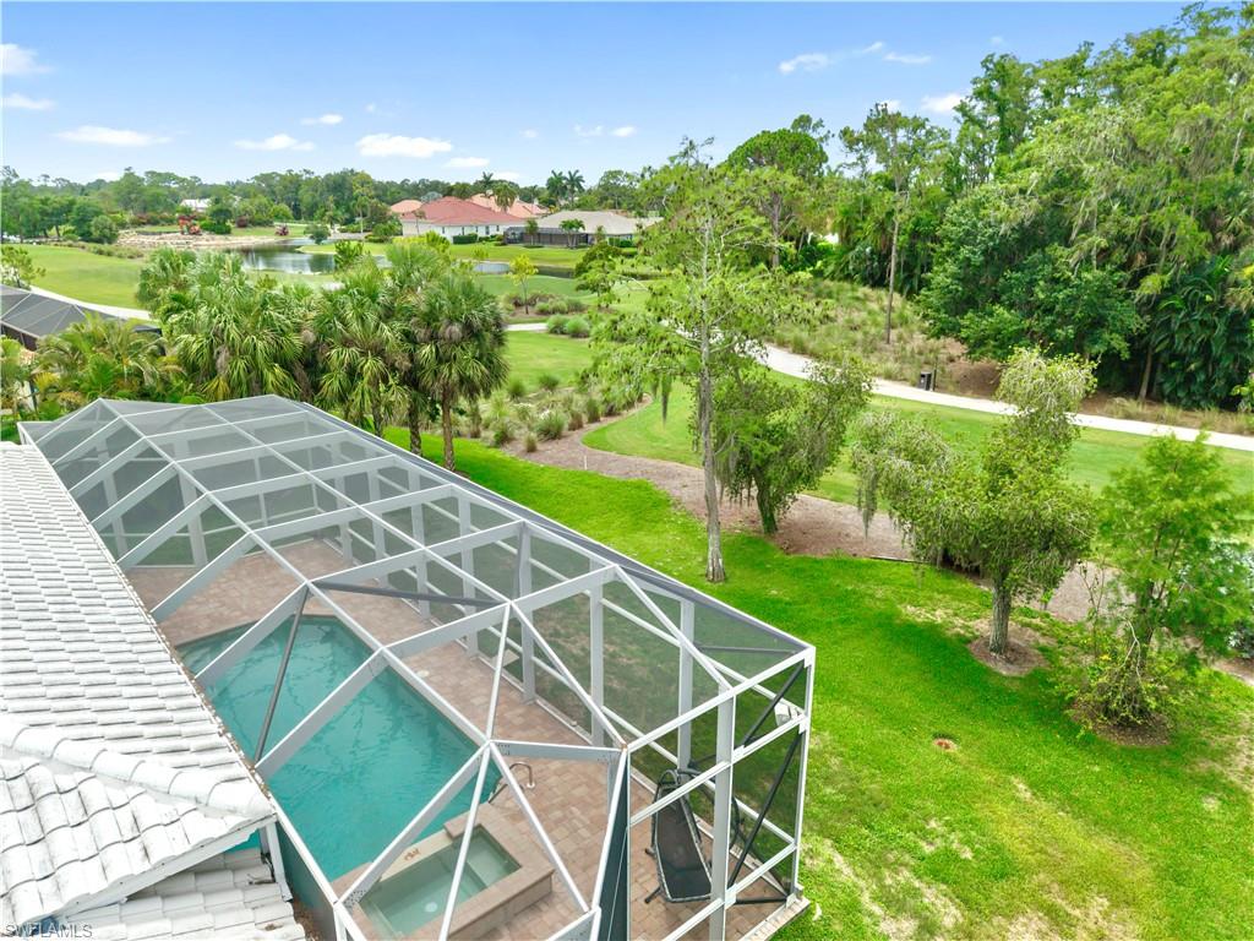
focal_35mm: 24
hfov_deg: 71.6
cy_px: 470
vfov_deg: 56.8
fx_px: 869
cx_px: 627
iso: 100
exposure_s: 1/400
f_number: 1.8
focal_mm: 8.67
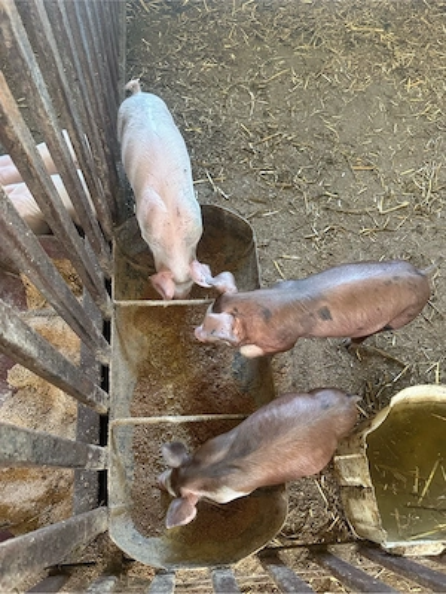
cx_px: 223
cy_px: 297
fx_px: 412
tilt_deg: -68.1
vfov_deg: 71.6
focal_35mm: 24
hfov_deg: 56.8
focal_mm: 6.86
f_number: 1.78
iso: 320
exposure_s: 1/60
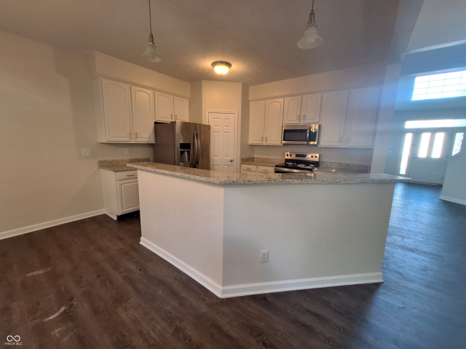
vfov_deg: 89.9
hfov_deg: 106.2
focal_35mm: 13
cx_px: 233
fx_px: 175
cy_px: 174
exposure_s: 1/40
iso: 64
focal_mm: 1.74
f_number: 2.2
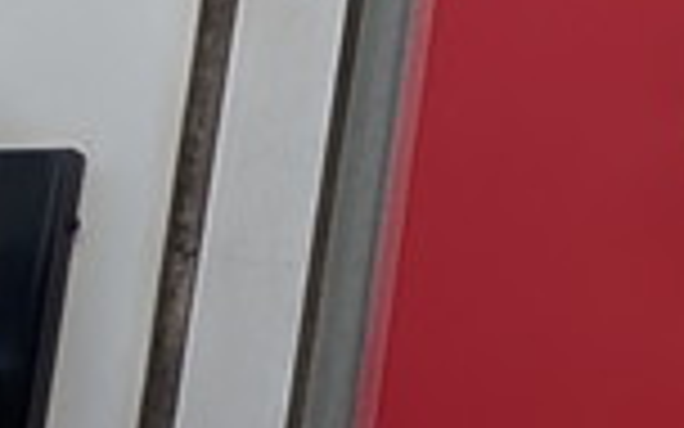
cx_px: 2228
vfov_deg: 3.7
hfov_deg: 5.5
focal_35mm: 351
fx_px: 6543
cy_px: -748
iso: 19
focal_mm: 6.9
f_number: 1.68
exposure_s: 1/173
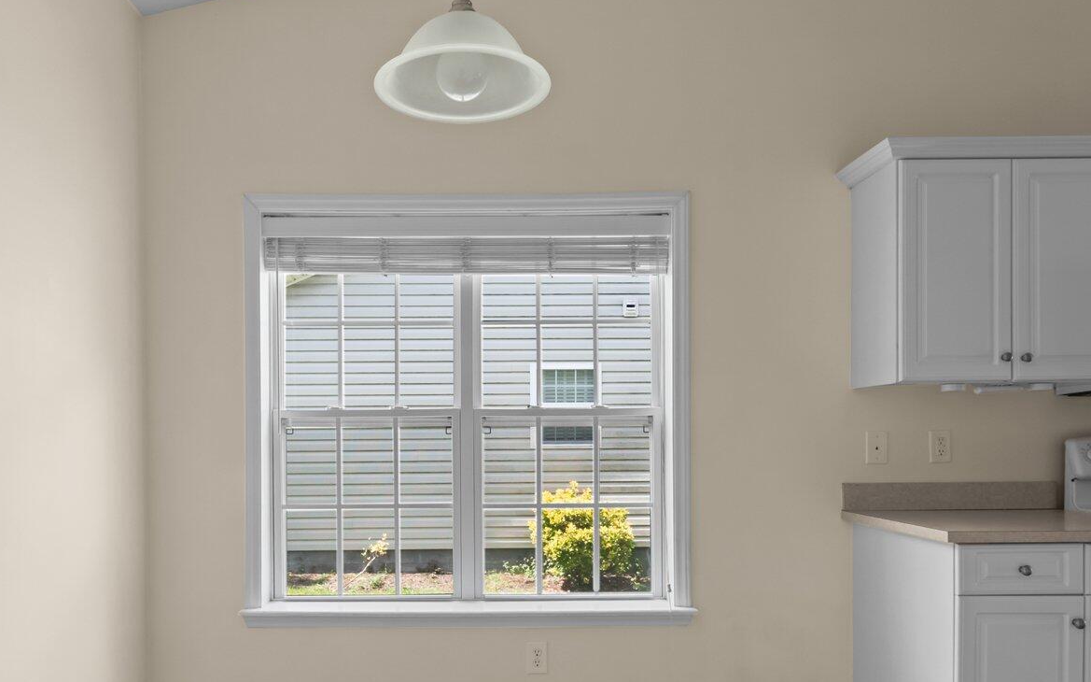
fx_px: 743
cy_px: 448
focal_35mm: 25
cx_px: 465
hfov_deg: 72.1
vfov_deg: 48.5
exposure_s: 1/13
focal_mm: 14
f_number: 9
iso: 400
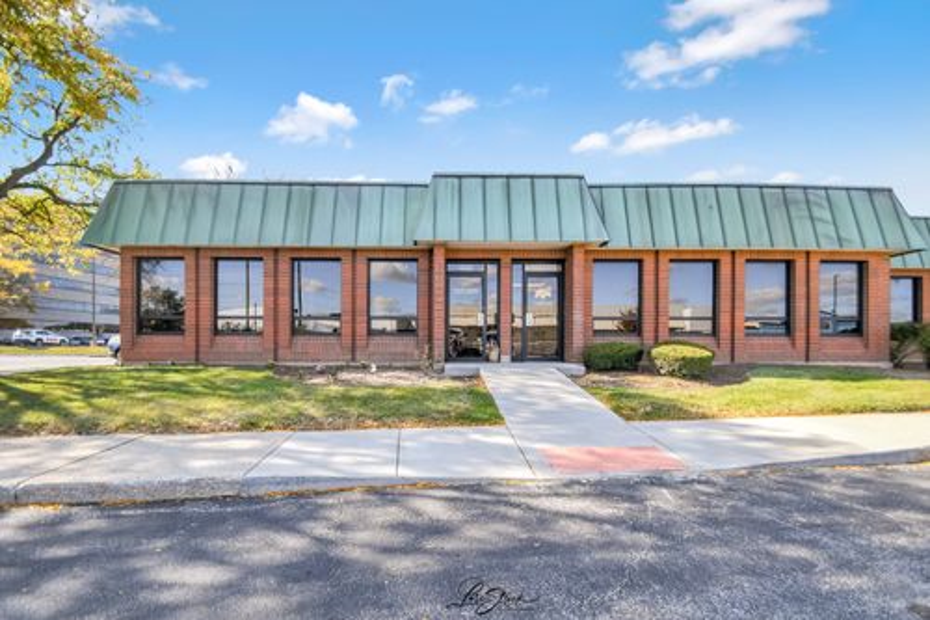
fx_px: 387
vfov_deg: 77.3
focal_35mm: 15
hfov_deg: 100.4
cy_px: 310
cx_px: 465
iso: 400
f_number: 8
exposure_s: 1/1250
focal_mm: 10
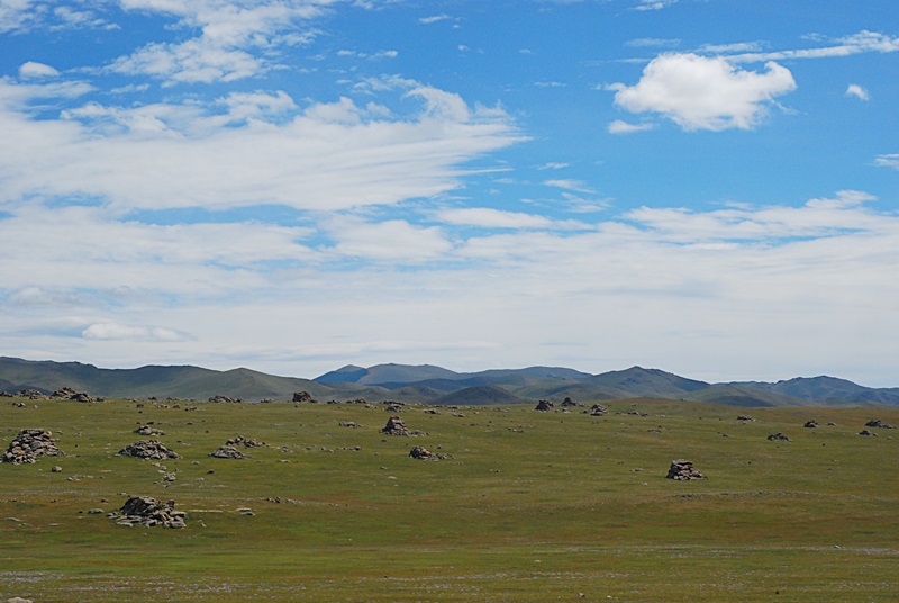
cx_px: 450
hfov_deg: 27.0
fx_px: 1876
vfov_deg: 18.2
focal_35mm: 75
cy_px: 302
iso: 360
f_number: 5.6
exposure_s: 1/4000
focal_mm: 50
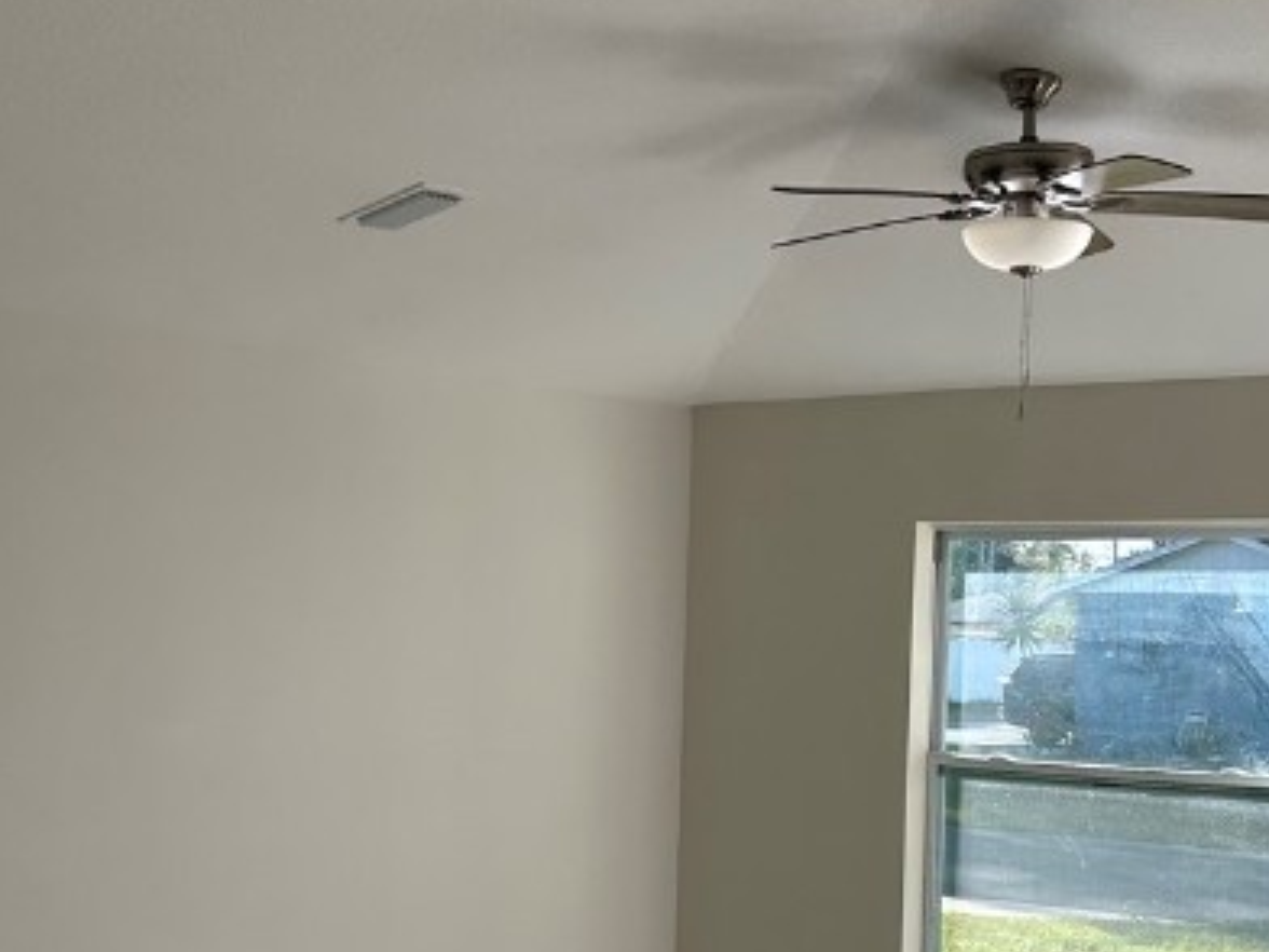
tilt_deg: +0.8
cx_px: 453
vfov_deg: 21.5
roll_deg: -1.8
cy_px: 651
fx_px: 2493
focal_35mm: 68
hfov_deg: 28.4
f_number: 1.5
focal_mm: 5.7
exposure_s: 1/753
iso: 50
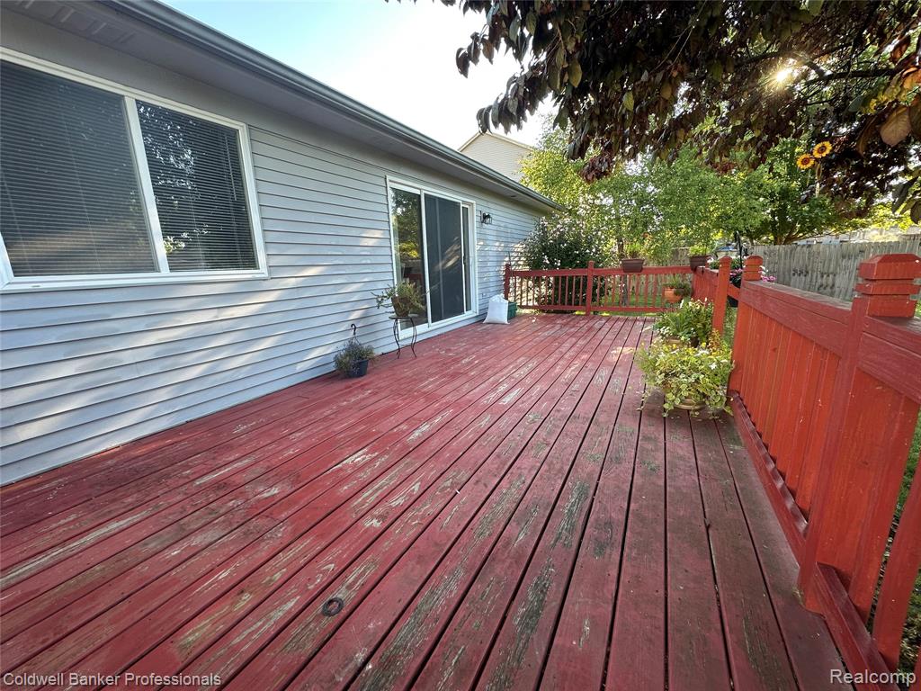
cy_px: 346
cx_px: 460
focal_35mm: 14
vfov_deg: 85.7
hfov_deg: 102.1
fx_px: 372
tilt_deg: -11.3
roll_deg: +2.7
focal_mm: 2.22
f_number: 2.2
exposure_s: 1/99
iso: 50
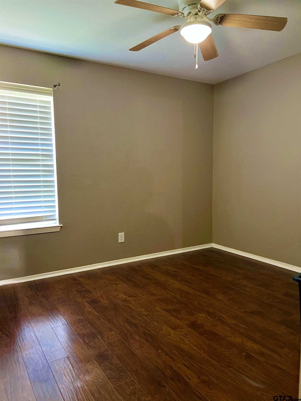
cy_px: 200
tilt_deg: -4.4
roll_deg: +0.9
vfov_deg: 67.3
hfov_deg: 53.1
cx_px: 150
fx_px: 301
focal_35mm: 26
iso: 400
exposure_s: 1/40
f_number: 1.5
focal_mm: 5.7
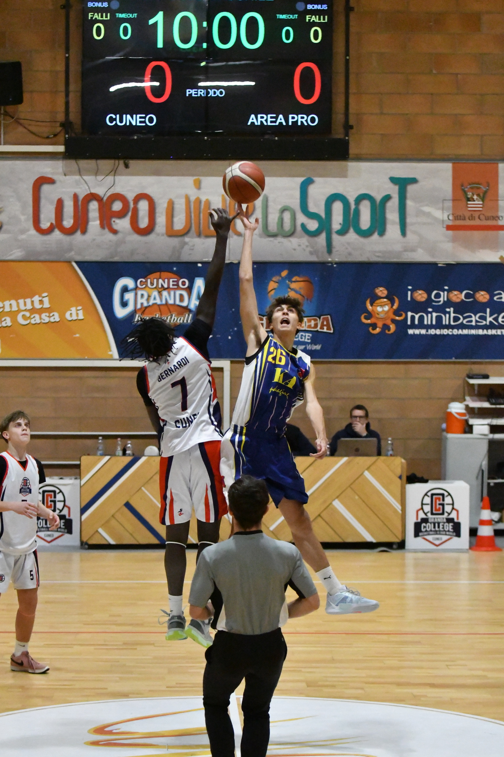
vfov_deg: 17.1
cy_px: 378
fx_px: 2520
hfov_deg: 11.4
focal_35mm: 120
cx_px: 252
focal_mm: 80
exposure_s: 1/8000
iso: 20000
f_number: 2.8
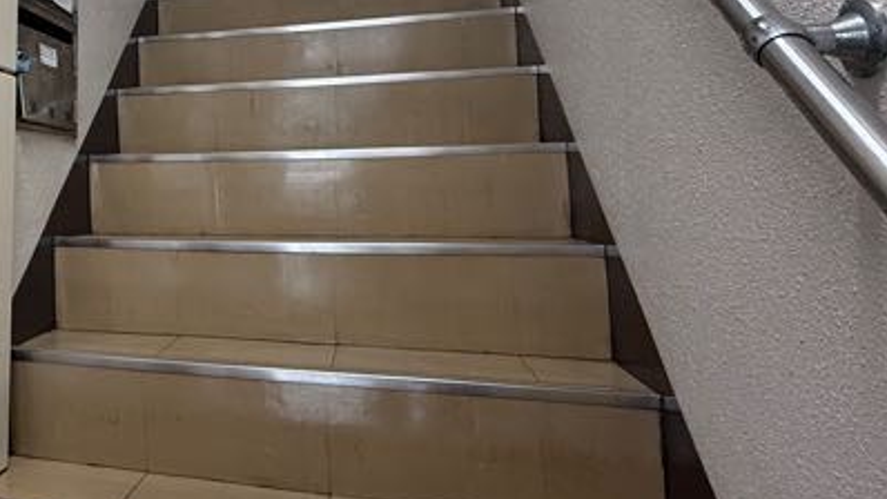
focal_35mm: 32
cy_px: 86
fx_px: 753
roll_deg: +0.7
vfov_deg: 35.3
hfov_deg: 54.2
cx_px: 109
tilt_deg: +8.9
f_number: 2.2
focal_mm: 2.22
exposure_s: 1/82
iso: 320
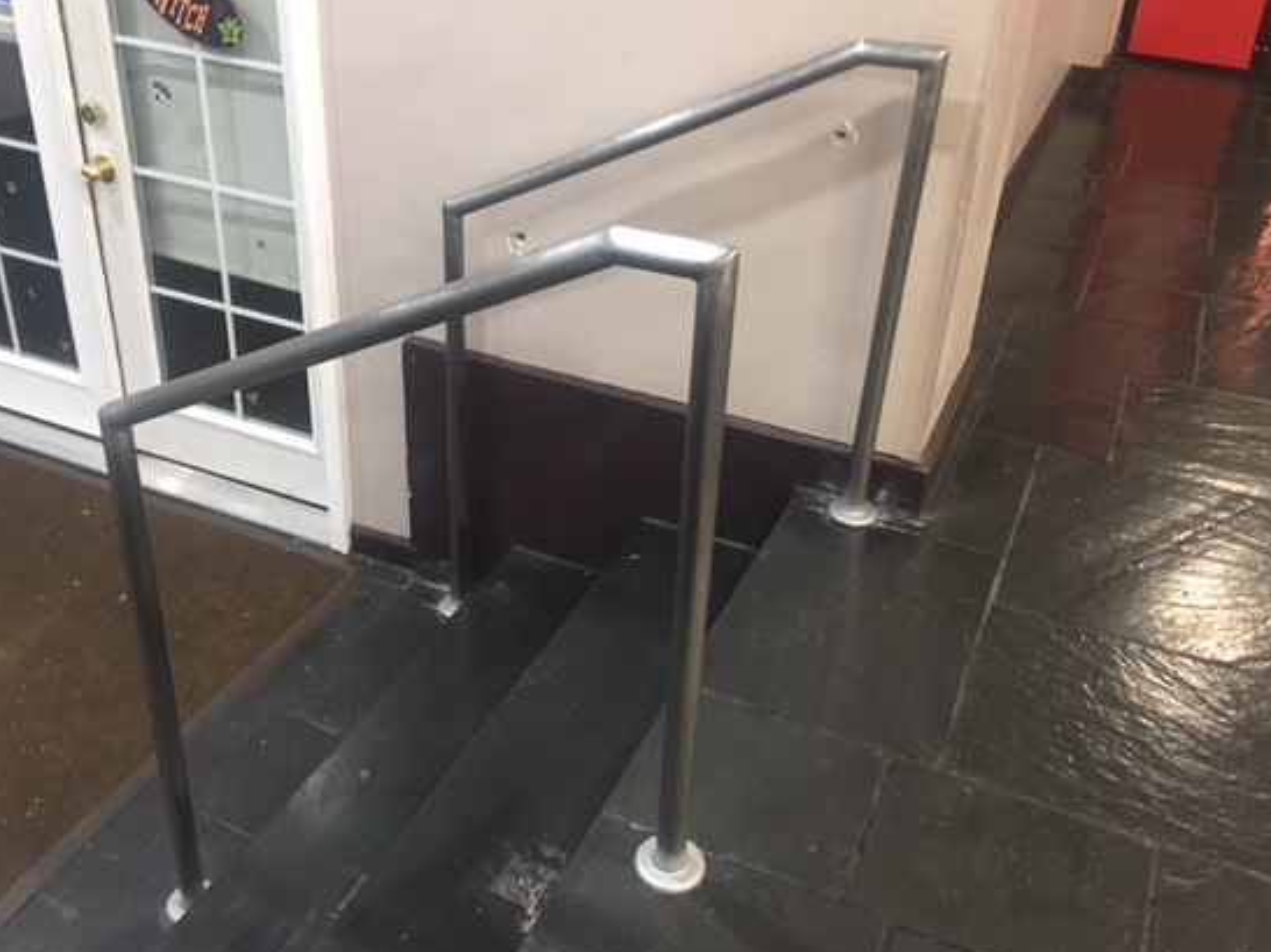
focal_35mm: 34
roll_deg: -2.6
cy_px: 405
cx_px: 622
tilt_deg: -30.0
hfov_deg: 54.0
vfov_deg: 41.7
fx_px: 1248
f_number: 2.2
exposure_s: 1/10
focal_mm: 4.15
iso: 80
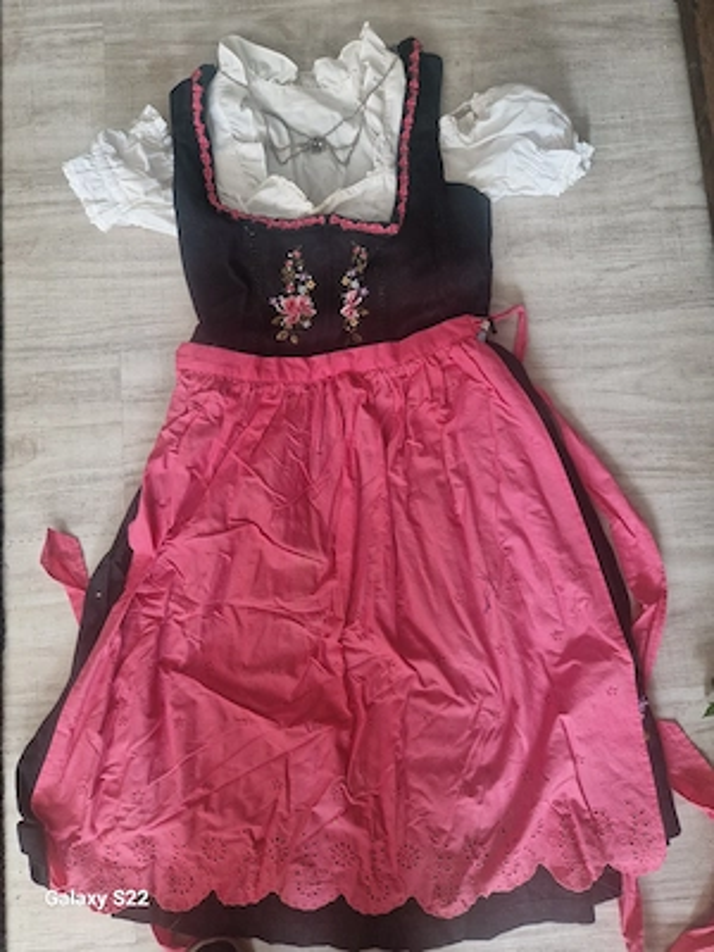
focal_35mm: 23
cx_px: 357
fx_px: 633
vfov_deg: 73.9
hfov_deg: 58.9
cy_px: 476
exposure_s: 1/100
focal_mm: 5.4
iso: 250
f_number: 1.8
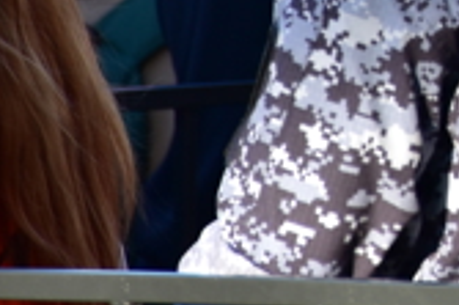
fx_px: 12024
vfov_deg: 1.5
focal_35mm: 944
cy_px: -228
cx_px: 999
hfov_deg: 2.2
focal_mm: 140
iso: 100
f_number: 5.6
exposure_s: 1/80
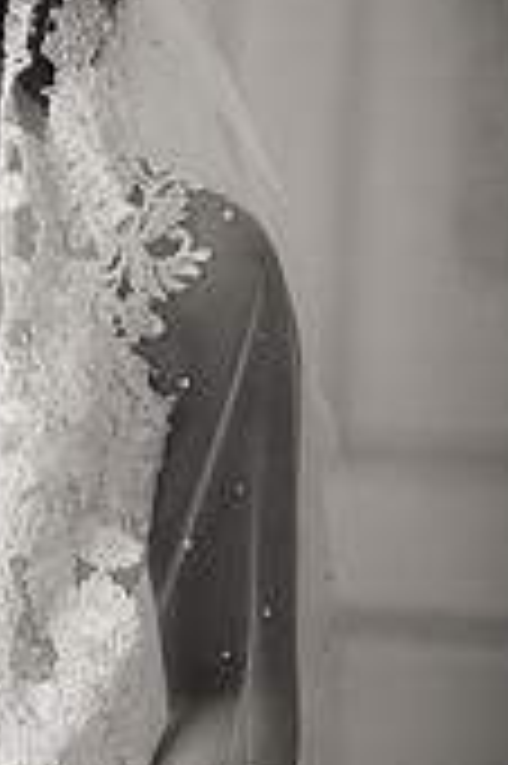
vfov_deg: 9.2
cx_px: -117
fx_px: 4772
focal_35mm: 225
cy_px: 405
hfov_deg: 6.1
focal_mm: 85
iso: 400
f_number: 2
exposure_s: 1/125
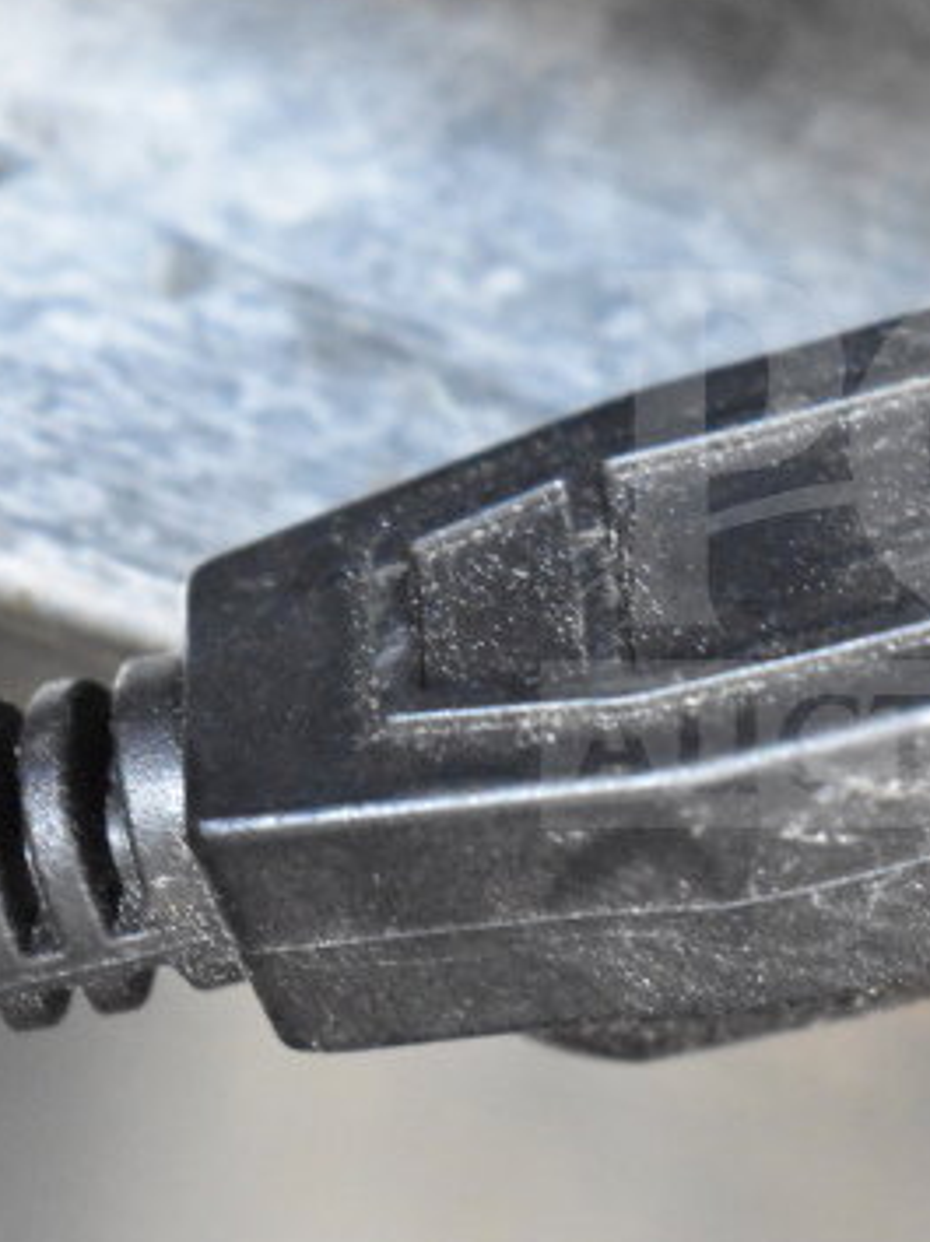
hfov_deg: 10.7
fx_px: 4907
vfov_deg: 14.4
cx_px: 934
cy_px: 549
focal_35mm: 137
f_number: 5.6
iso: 11400
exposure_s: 1/100
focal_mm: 55
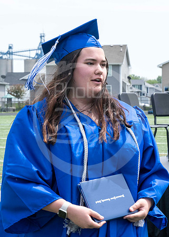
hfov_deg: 9.6
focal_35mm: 149
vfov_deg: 13.5
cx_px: 35
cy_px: 137
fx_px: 1001
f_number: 13
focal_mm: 70
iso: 200
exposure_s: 1/250
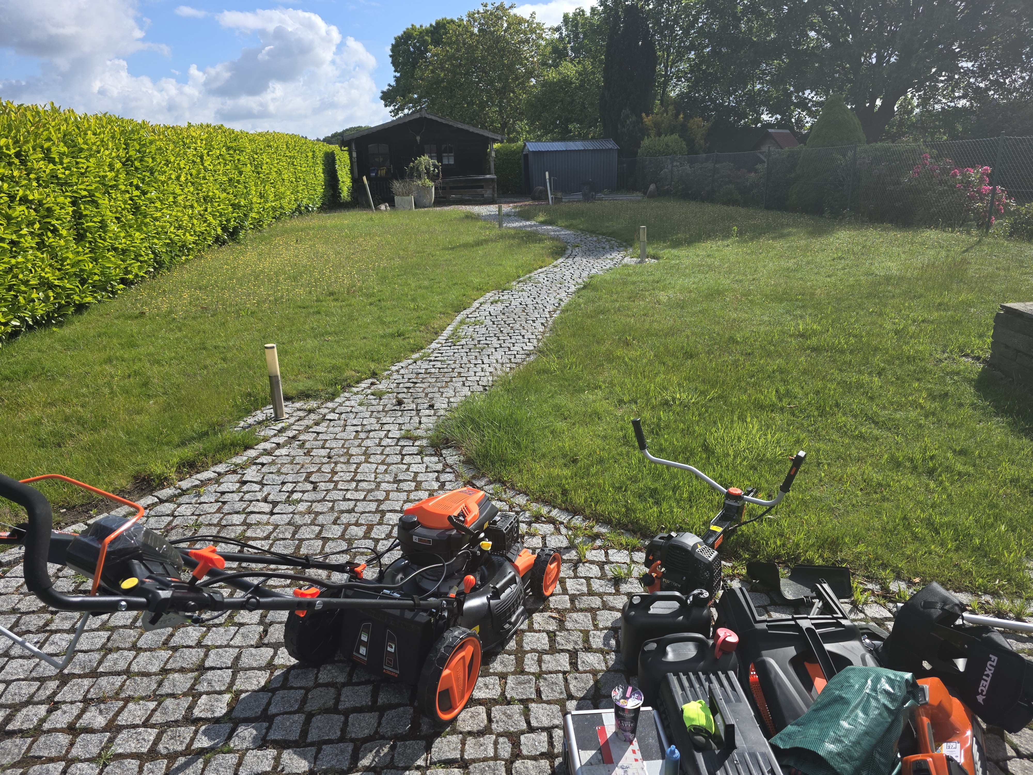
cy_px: 388
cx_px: 516
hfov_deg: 73.9
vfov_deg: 58.9
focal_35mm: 23
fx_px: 686
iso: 80
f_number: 1.7
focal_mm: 6.3
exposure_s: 1/5296
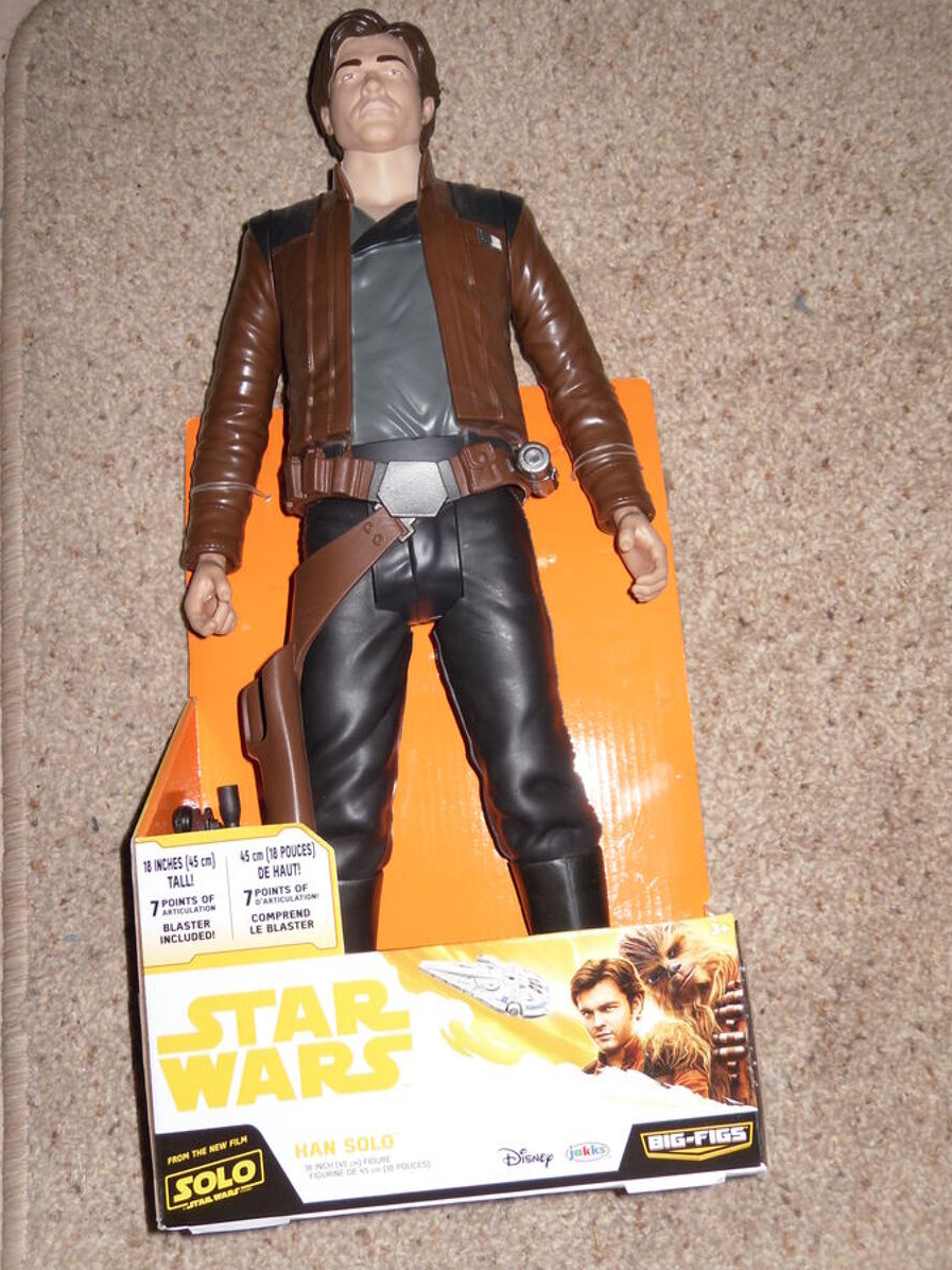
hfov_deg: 36.8
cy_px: 568
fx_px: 1430
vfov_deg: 47.8
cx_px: 449
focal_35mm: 39
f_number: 3.5
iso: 80
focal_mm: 6.3
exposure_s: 1/45
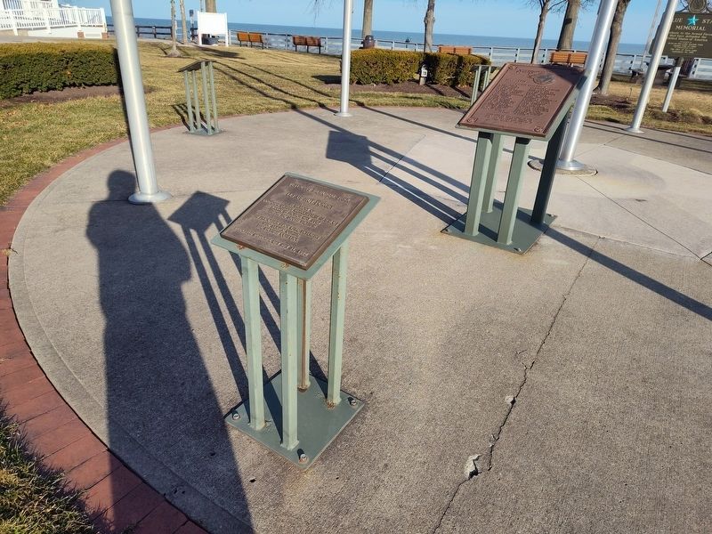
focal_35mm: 23
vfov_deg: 58.9
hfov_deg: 73.9
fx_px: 473
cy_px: 267
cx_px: 356
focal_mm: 5.56
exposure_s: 1/1800
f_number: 1.8
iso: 100
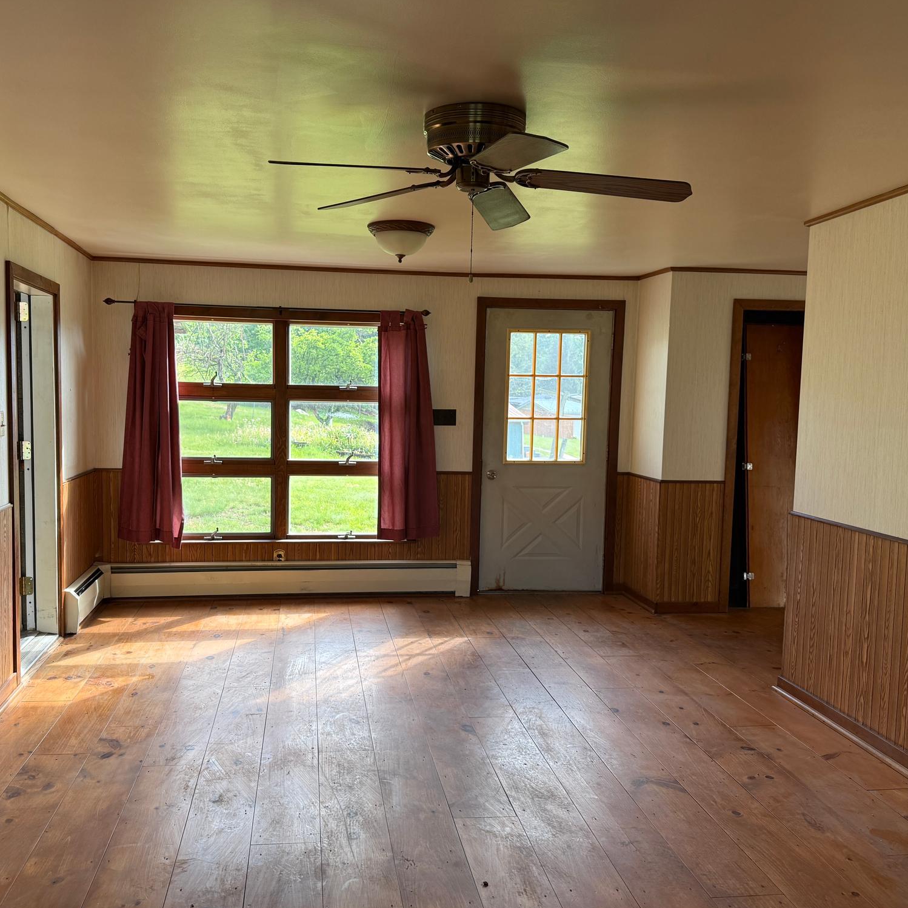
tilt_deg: -3.5
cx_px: 398
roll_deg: -1.3
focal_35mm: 29
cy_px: 460
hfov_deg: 55.5
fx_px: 861
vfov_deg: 55.6
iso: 125
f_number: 1.78
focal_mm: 6.76
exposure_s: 1/172
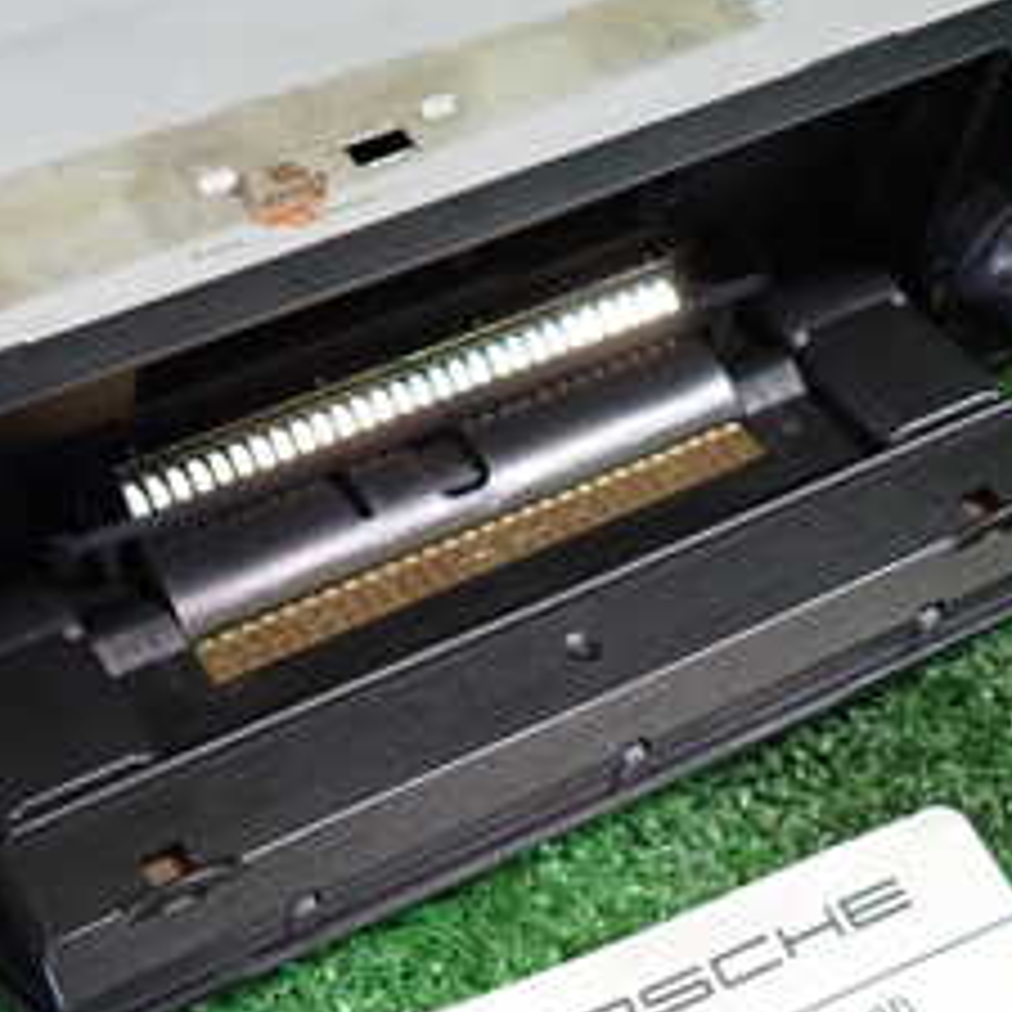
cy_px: 819
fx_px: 1951
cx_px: 405
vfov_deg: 28.4
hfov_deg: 29.0
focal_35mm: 59
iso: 250
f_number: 2
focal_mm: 4.5
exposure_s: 1/30
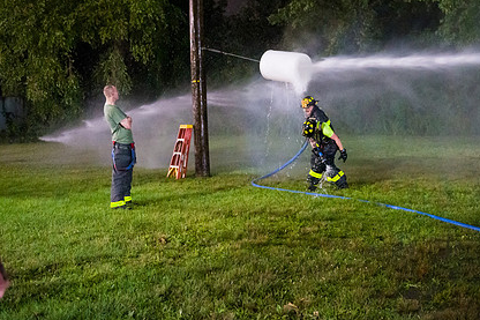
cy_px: 101
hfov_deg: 37.5
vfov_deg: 25.3
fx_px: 706
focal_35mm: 53
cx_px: 267
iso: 12800
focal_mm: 38
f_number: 3.2
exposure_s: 1/200
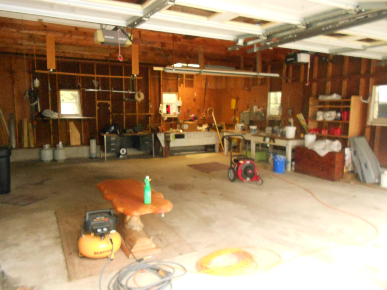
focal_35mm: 26
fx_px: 291
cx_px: 194
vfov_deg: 53.1
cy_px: 145
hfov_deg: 67.3
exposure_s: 1/25
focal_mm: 4.6
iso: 640
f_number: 3.2
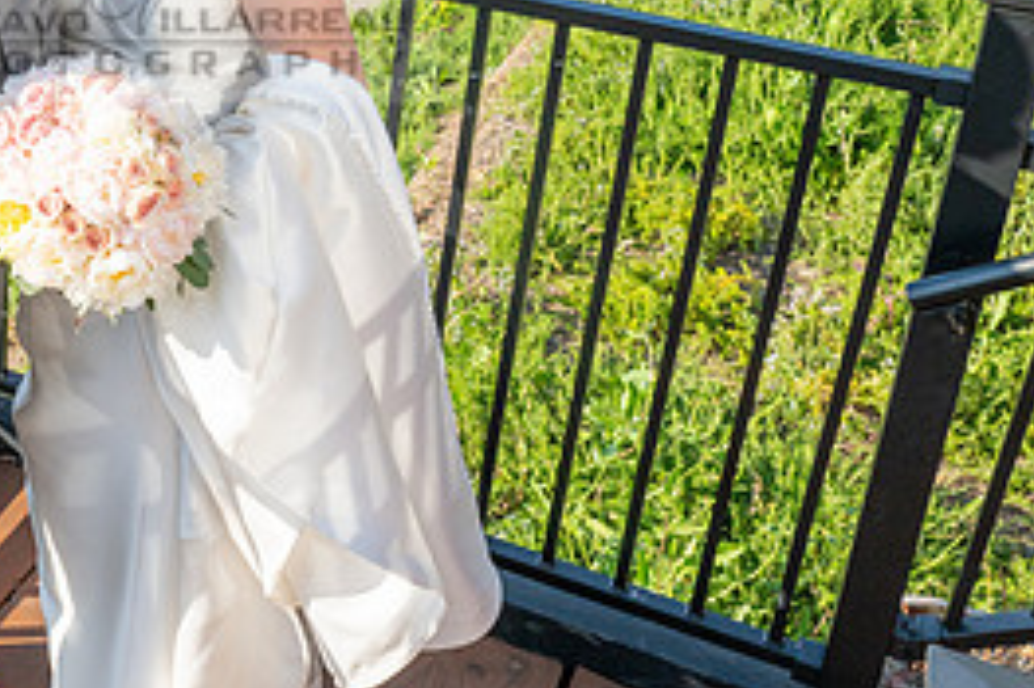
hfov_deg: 35.4
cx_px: 106
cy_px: 10
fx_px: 1521
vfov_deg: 24.4
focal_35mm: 53
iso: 250
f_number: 10
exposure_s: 1/500
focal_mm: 24
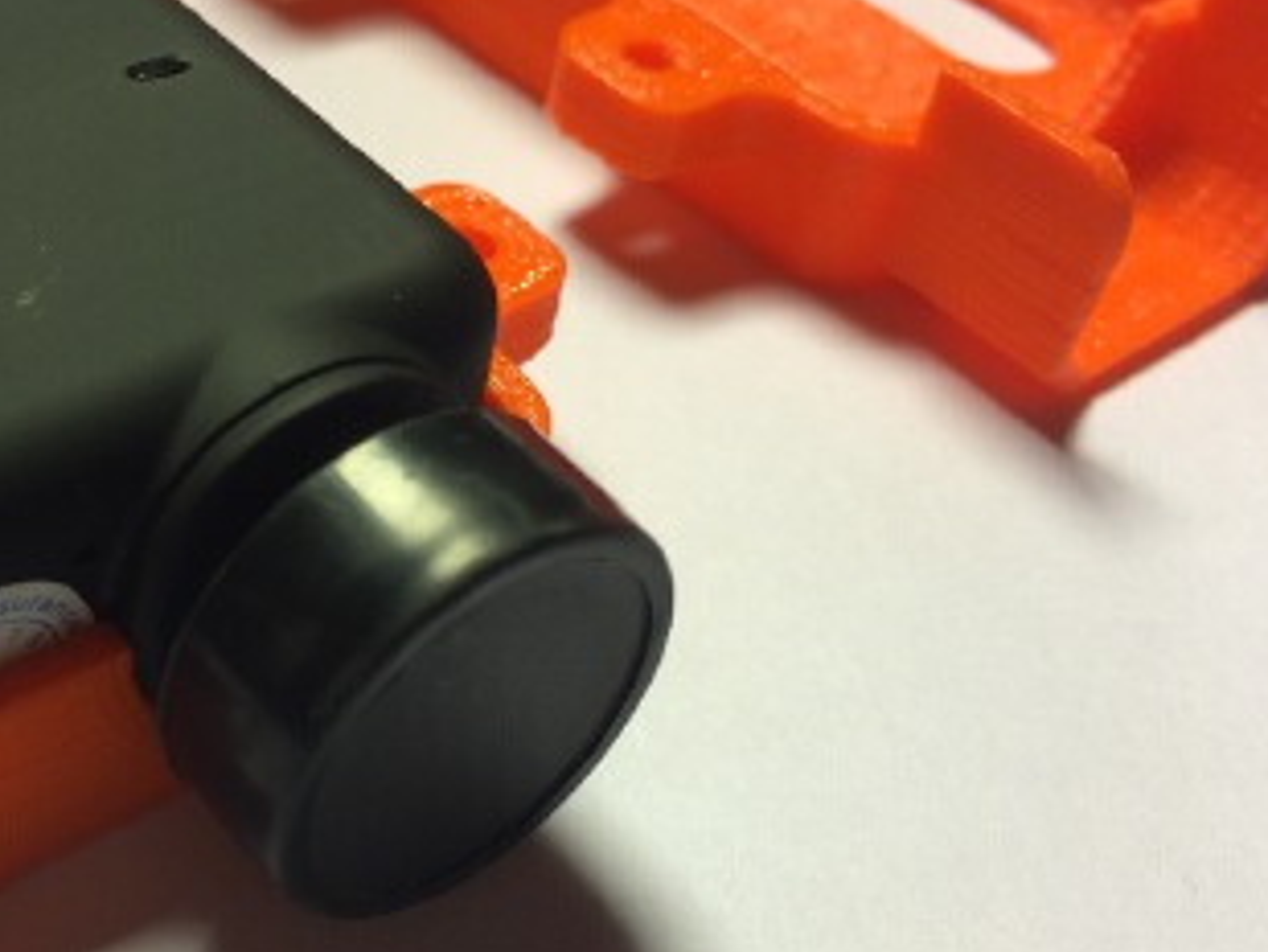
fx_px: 1832
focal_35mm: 50
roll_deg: -3.7
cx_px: 236
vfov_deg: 29.1
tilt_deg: -40.7
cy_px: 419
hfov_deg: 36.7
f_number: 2.2
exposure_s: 1/50
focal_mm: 4.15
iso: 40
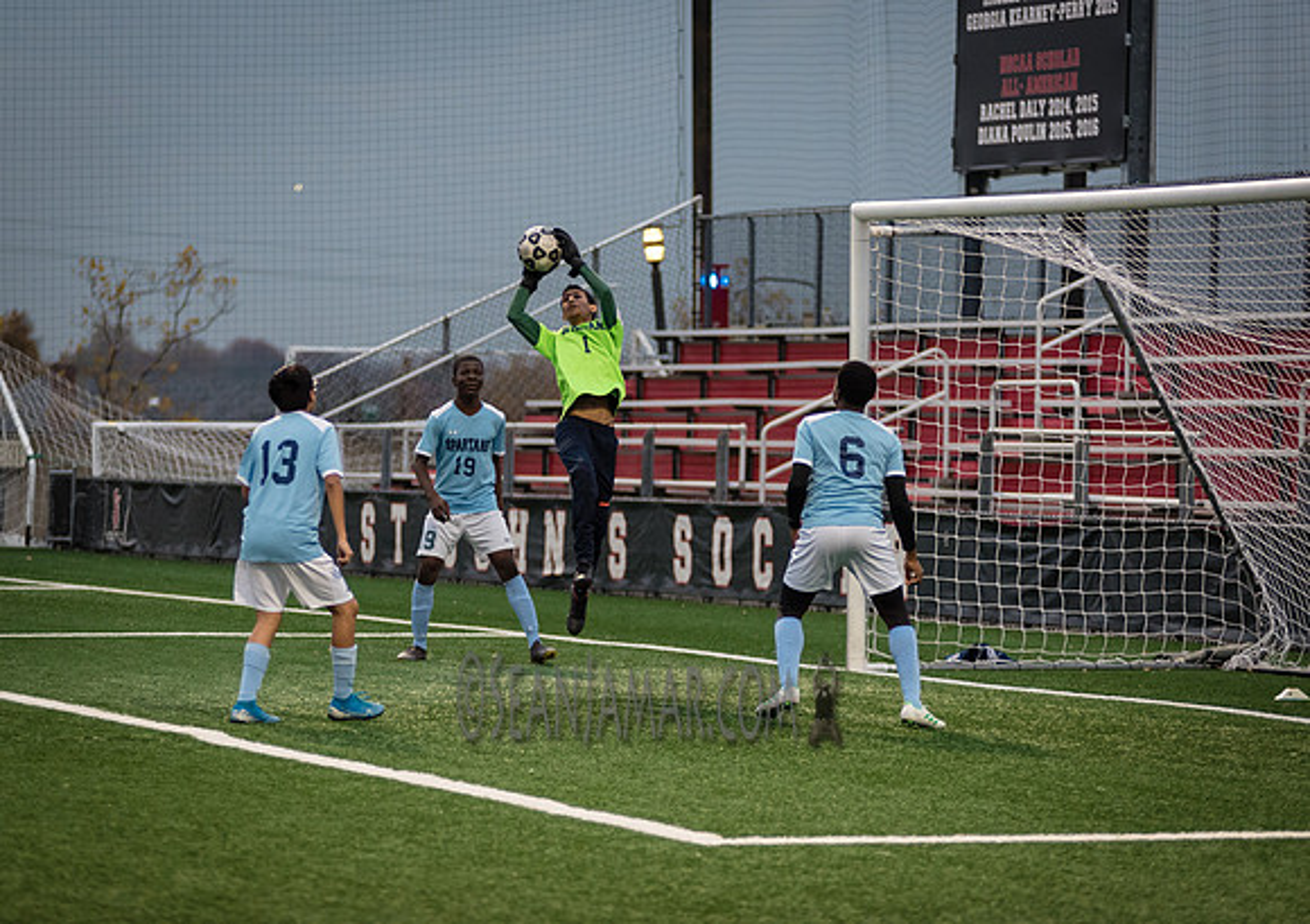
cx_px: 614
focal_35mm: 181
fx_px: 6714
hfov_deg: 11.1
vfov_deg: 7.9
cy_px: 367
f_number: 2.8
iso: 2000
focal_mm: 145
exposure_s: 1/1000
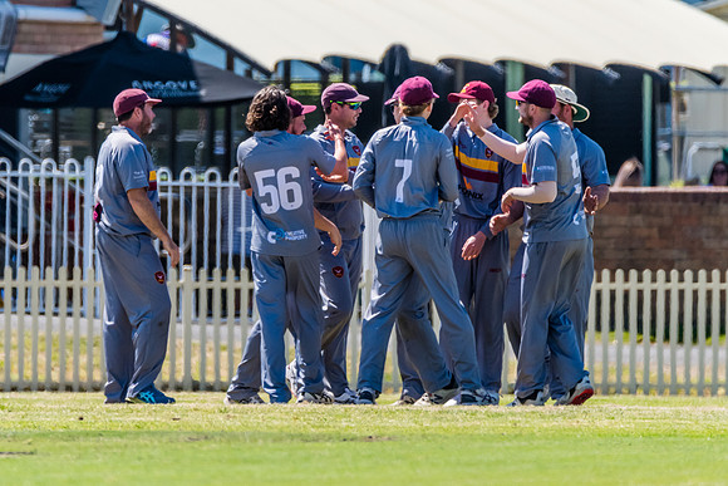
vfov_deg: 1.4
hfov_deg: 2.1
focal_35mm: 1004
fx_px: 20302
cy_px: 213
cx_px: 320
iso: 640
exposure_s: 1/2000
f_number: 6.3
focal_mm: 600
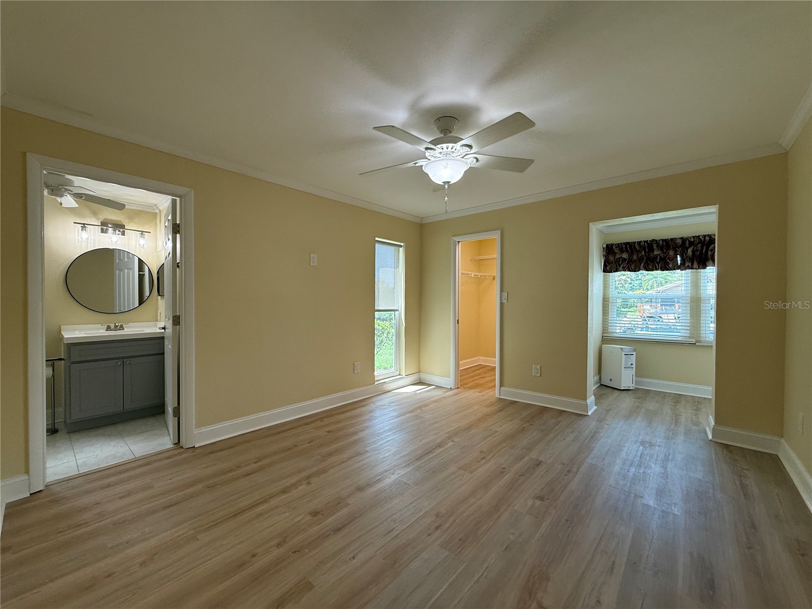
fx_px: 328
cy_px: 304
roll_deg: -0.9
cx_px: 406
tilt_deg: -0.8
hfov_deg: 102.1
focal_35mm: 14
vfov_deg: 85.7
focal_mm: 2.22
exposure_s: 1/120
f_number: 2.2
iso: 160
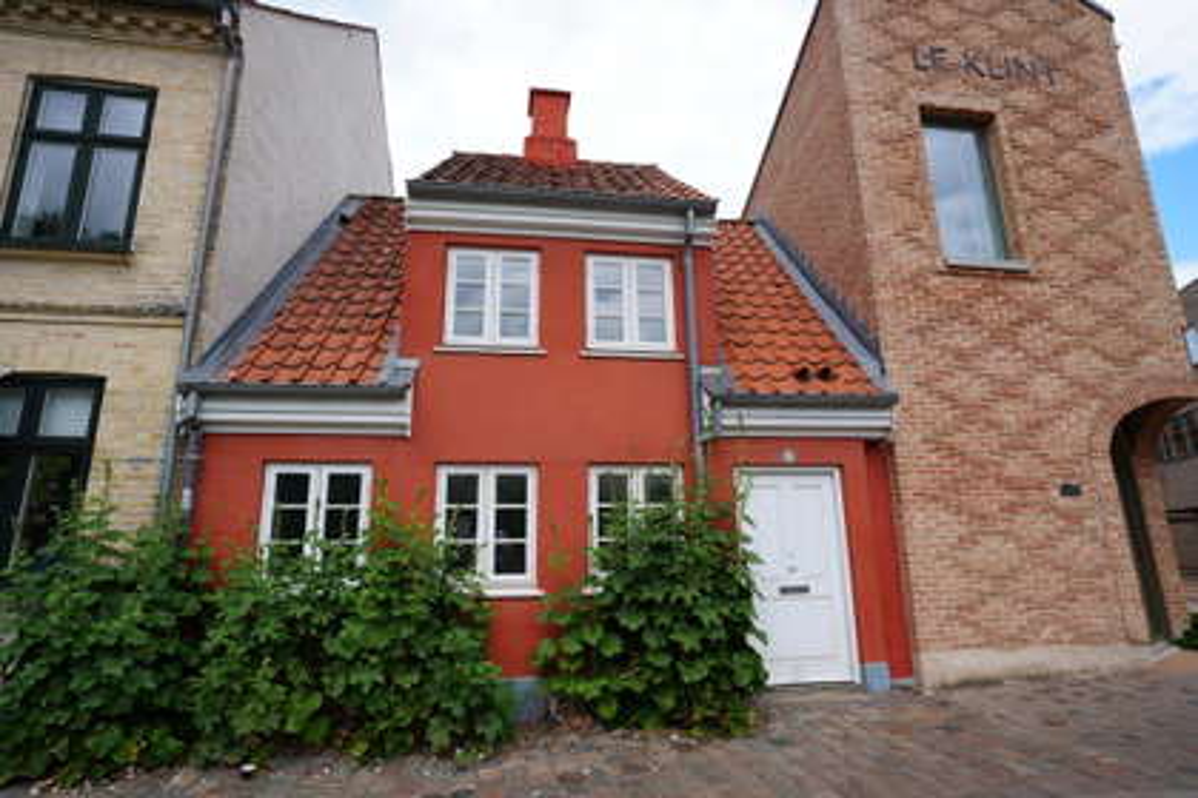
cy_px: 399
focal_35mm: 20
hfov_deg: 84.0
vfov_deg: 61.9
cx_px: 599
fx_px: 666
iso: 100
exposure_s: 1/320
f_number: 5
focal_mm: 20
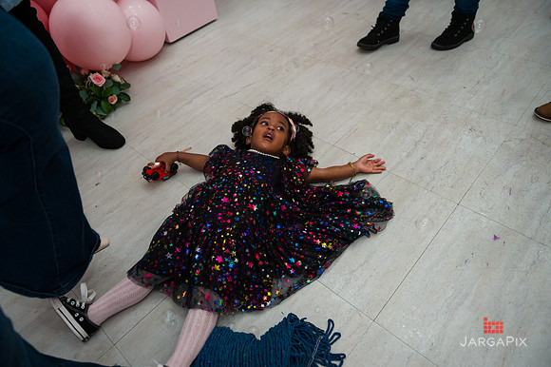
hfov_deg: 73.8
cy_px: 184
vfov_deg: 53.1
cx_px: 276
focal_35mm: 24
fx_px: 367
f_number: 4
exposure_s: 1/200
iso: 1000
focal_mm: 24
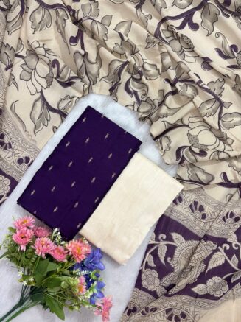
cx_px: 120
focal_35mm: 26
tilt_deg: -87.7
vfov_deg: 67.3
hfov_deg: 53.0
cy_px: 161
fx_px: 242
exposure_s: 1/50
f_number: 1.6
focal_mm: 5.96
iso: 125
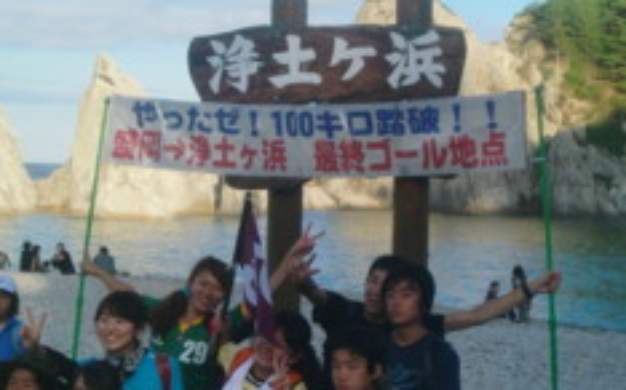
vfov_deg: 14.7
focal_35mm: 89
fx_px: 1518
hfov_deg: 23.3
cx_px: 329
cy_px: 154
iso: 64
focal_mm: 9.3
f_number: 3.7
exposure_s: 1/400
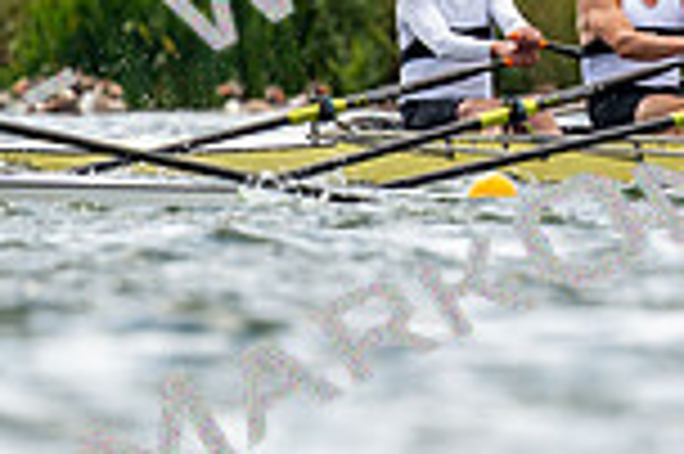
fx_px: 43539
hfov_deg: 0.9
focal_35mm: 2294
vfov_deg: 0.6
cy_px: 65
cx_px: 706
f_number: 6.3
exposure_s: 1/2000
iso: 320
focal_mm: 600
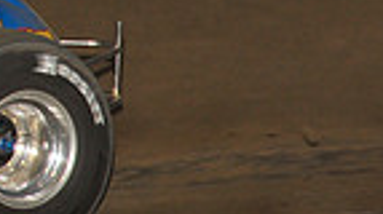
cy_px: -126
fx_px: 5173
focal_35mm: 510
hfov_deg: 4.2
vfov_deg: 2.4
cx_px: -378
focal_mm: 120
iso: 1000
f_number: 7.1
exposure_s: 1/320
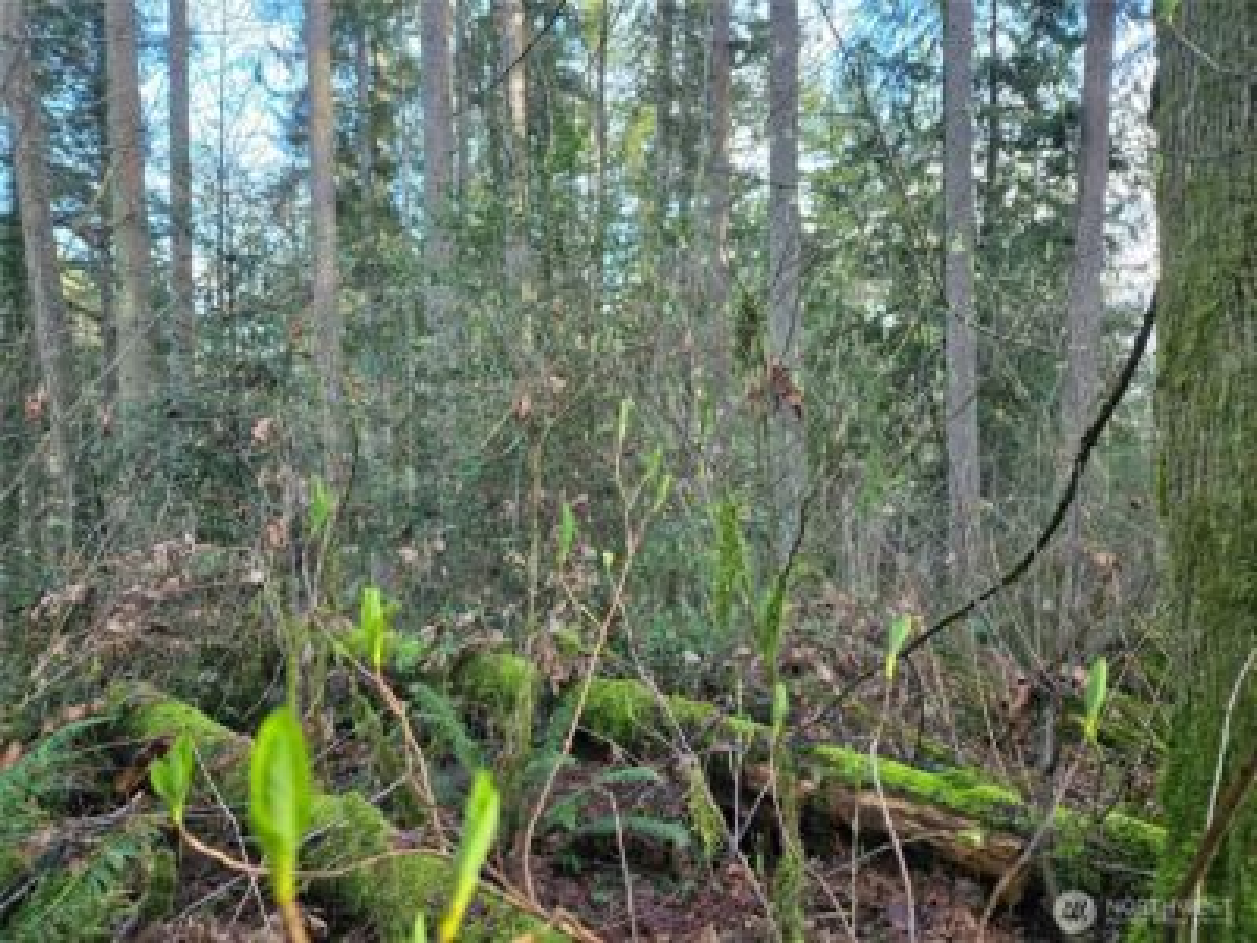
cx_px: 628
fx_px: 835
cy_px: 472
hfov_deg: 73.9
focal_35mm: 23
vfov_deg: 58.9
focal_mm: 5.4
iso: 160
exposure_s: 1/180
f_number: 1.8
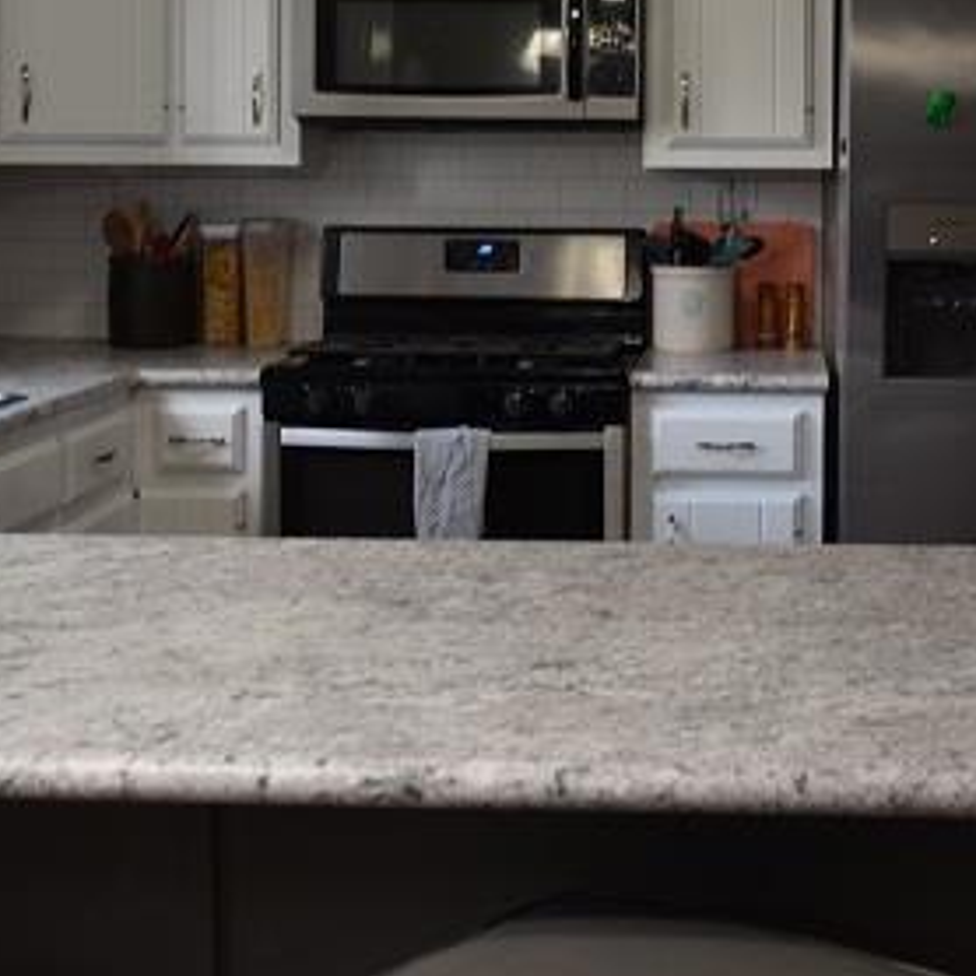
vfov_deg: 27.3
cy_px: 225
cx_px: 671
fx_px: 1978
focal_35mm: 62
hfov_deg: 27.5
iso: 450
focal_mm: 18
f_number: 4
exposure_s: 1/60
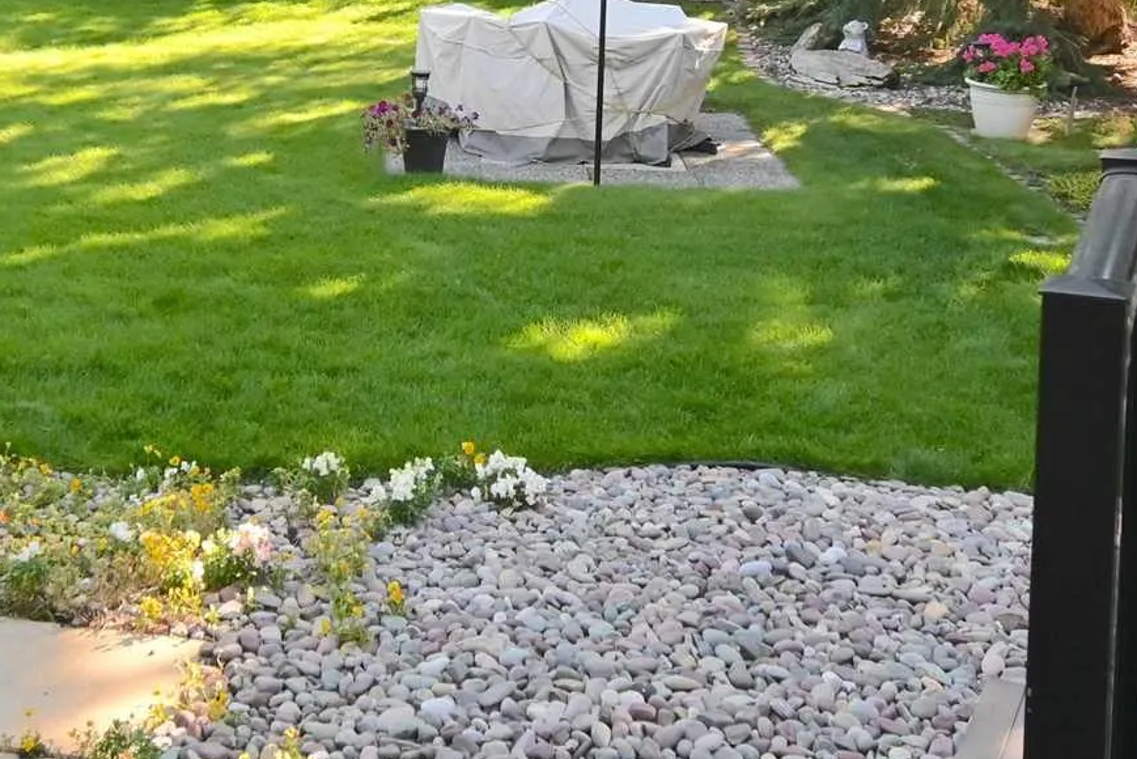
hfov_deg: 36.9
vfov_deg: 24.7
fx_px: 1674
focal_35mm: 53
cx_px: 339
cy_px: 55
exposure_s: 1/250
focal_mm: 10
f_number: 4.5
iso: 220
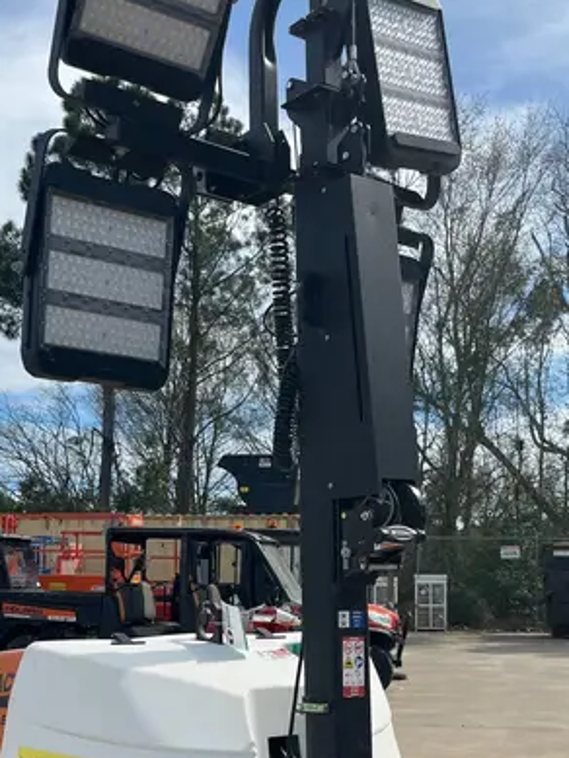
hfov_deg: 29.5
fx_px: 1073
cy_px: 541
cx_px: 185
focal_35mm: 49
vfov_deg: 38.2
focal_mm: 5.1
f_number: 1.6
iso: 50
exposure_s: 1/3745
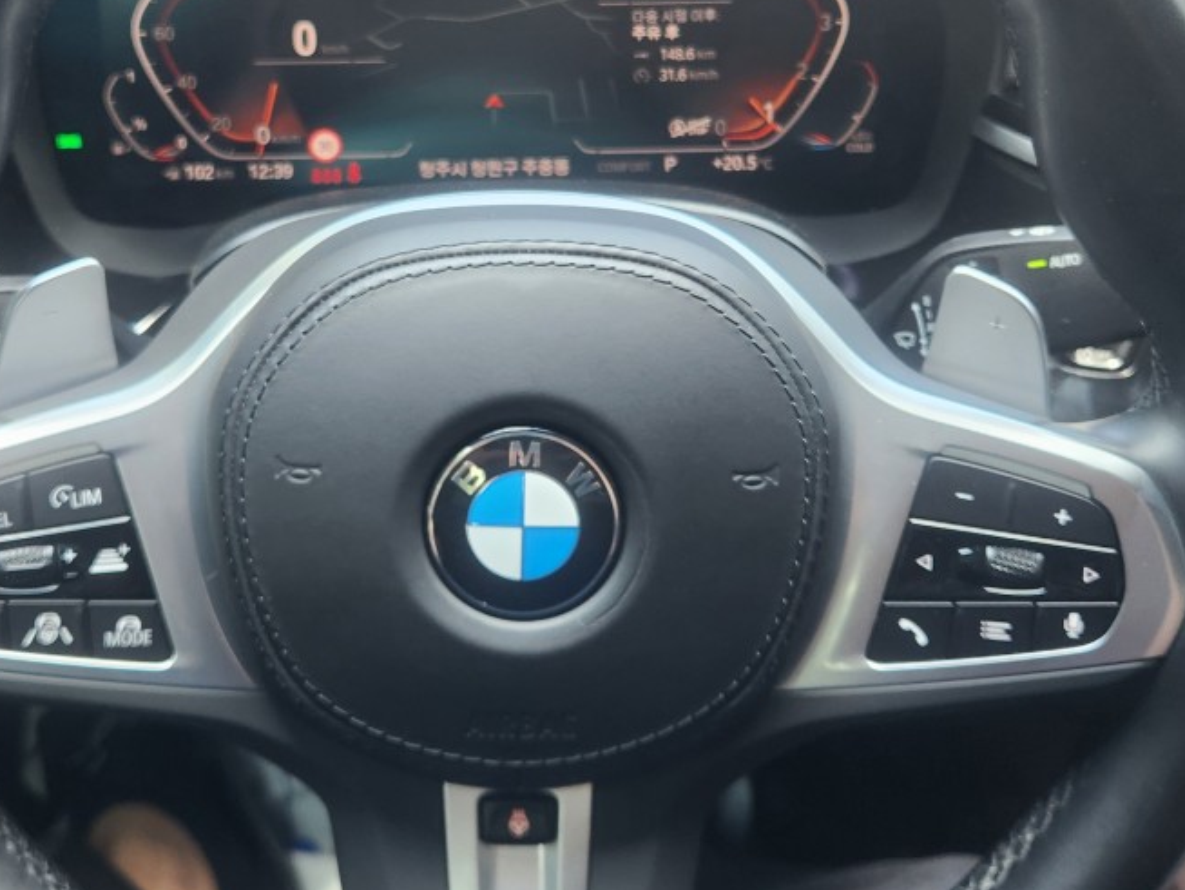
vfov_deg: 32.1
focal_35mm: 45
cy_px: 364
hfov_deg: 41.9
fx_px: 1541
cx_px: 496
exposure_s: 1/79.9
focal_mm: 5.4
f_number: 1.8
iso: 160
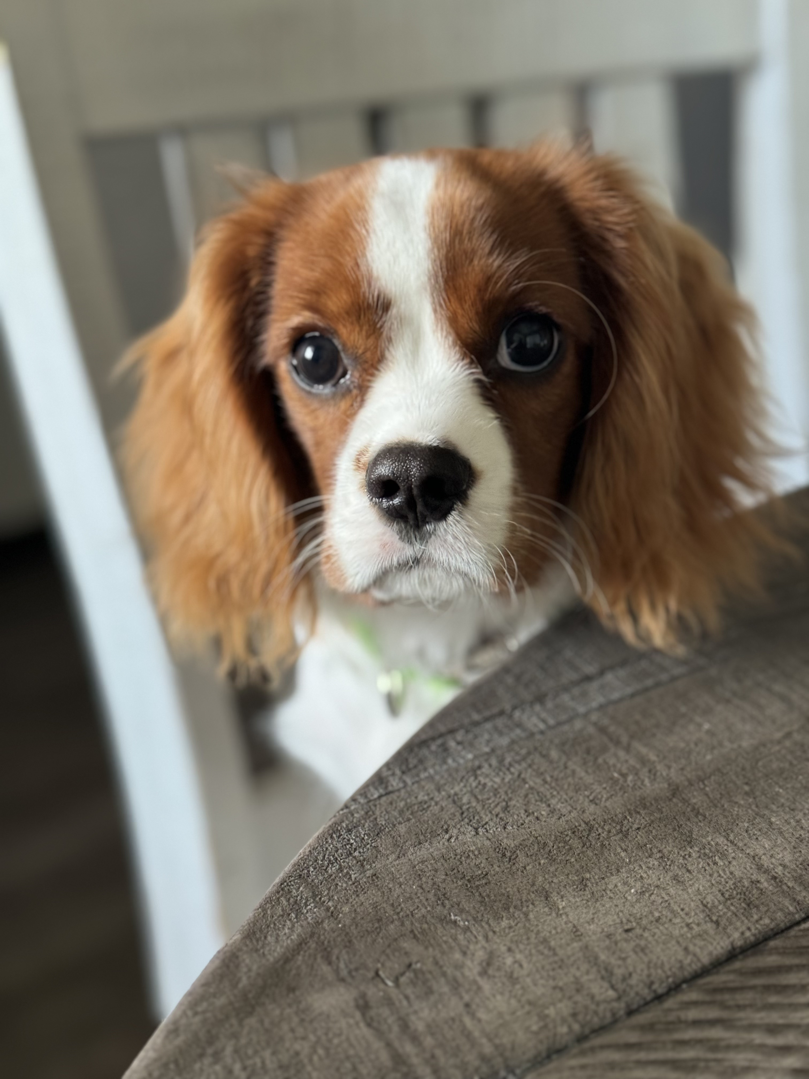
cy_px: 540
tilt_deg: -26.1
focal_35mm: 48
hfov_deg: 30.3
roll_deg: -0.6
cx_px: 404
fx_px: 1496
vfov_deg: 39.7
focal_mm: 6.86
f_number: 1.78
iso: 200
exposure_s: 1/60
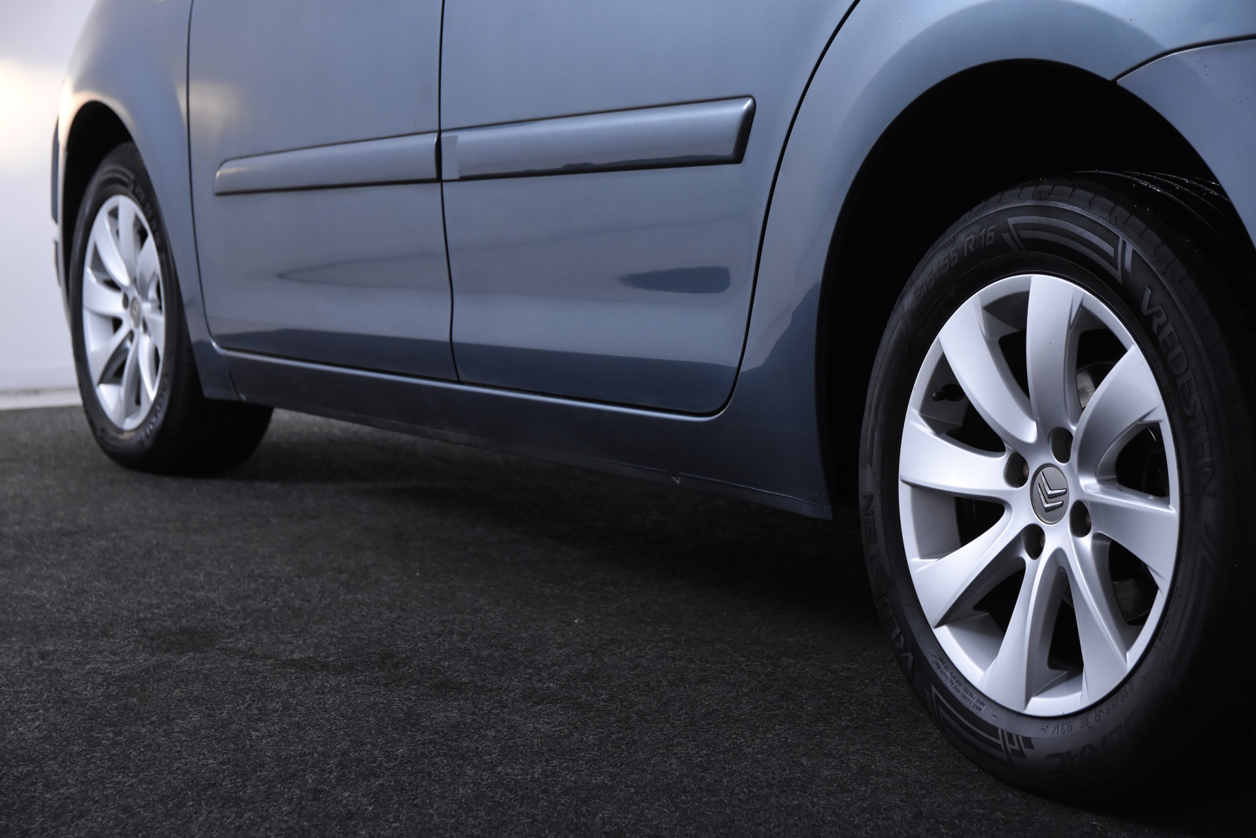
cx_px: 628
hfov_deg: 26.0
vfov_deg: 17.5
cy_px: 419
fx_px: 2721
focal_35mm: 78
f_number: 5
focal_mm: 52
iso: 1600
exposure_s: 1/125
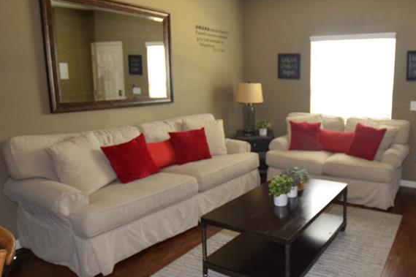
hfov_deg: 64.1
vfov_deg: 47.9
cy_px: 140
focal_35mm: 27
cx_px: 303
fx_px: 312
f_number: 3.5
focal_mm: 10
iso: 1000
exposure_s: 1/60
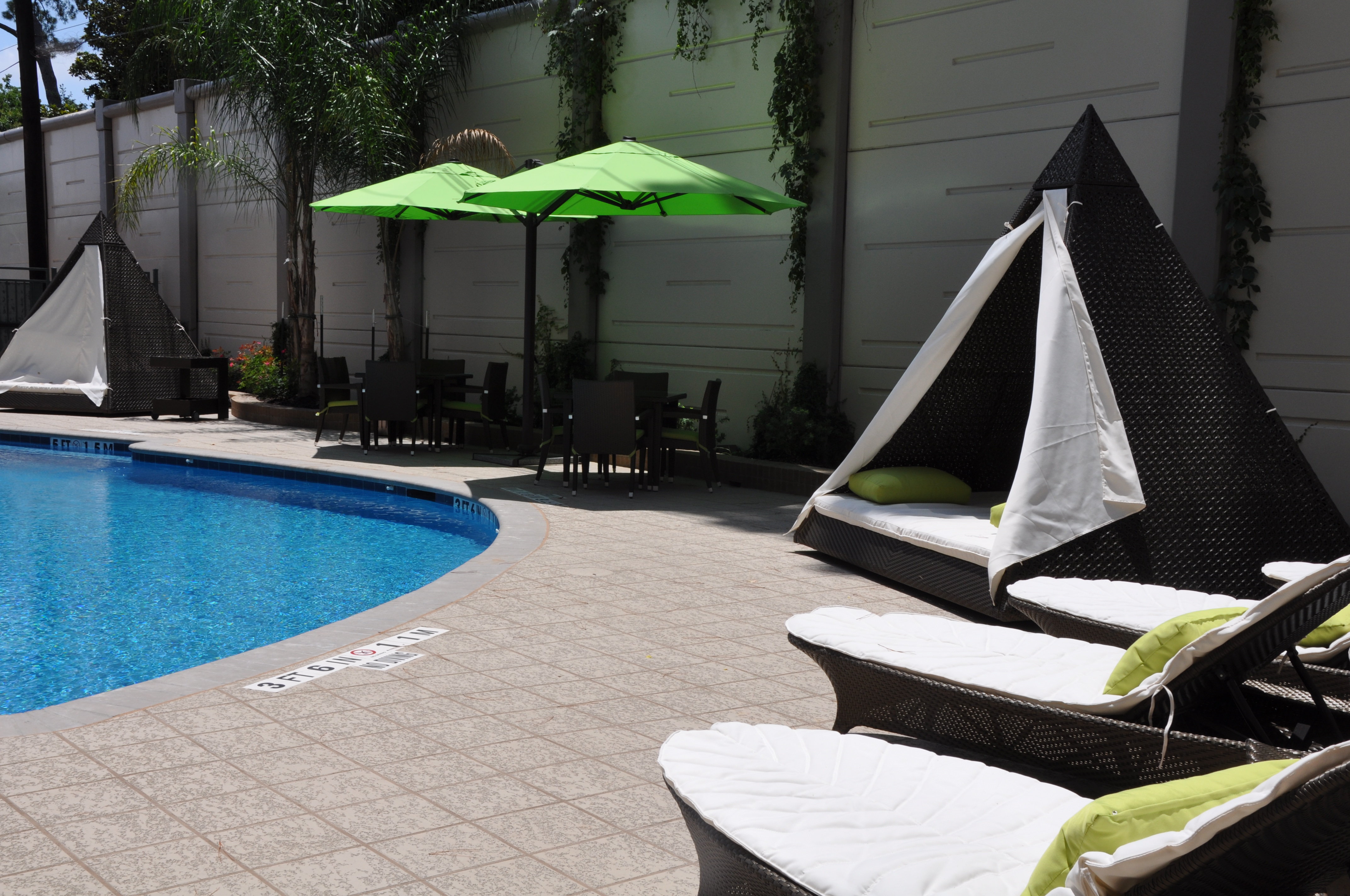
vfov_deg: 31.8
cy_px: 448
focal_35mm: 42
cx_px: 675
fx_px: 1573
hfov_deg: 46.4
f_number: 16
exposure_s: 1/250
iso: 200
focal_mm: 28
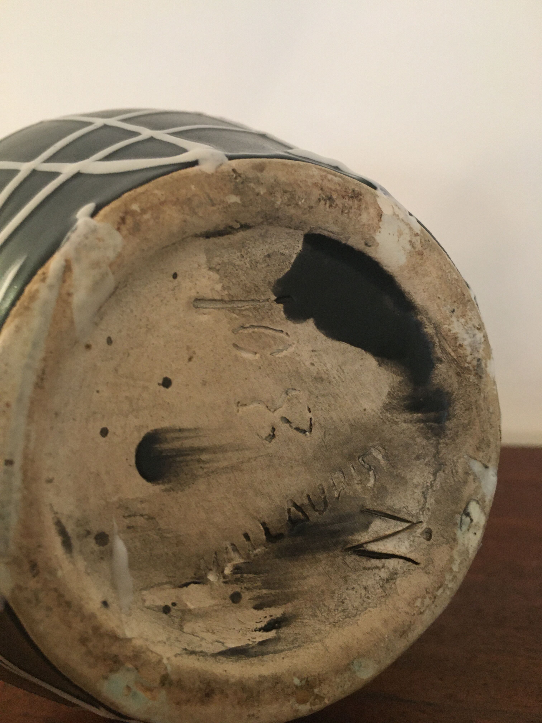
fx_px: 605
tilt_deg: -10.9
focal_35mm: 29
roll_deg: +3.4
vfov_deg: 61.7
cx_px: 271
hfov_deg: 48.2
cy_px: 362
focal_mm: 4.15
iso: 160
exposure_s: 1/33
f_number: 2.2
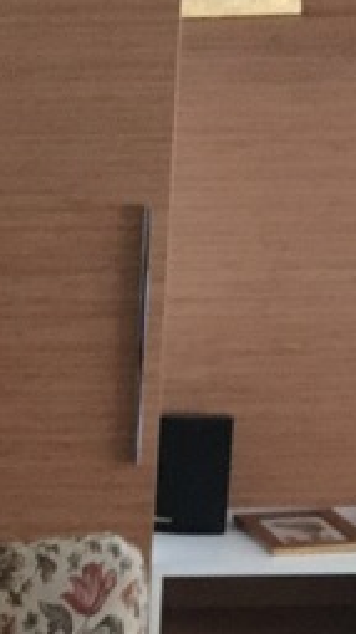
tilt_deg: -25.6
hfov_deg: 10.3
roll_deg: +0.4
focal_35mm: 114
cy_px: 942
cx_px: -139
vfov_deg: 17.1
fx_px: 1918
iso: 640
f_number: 2.2
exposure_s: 1/17
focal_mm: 4.15
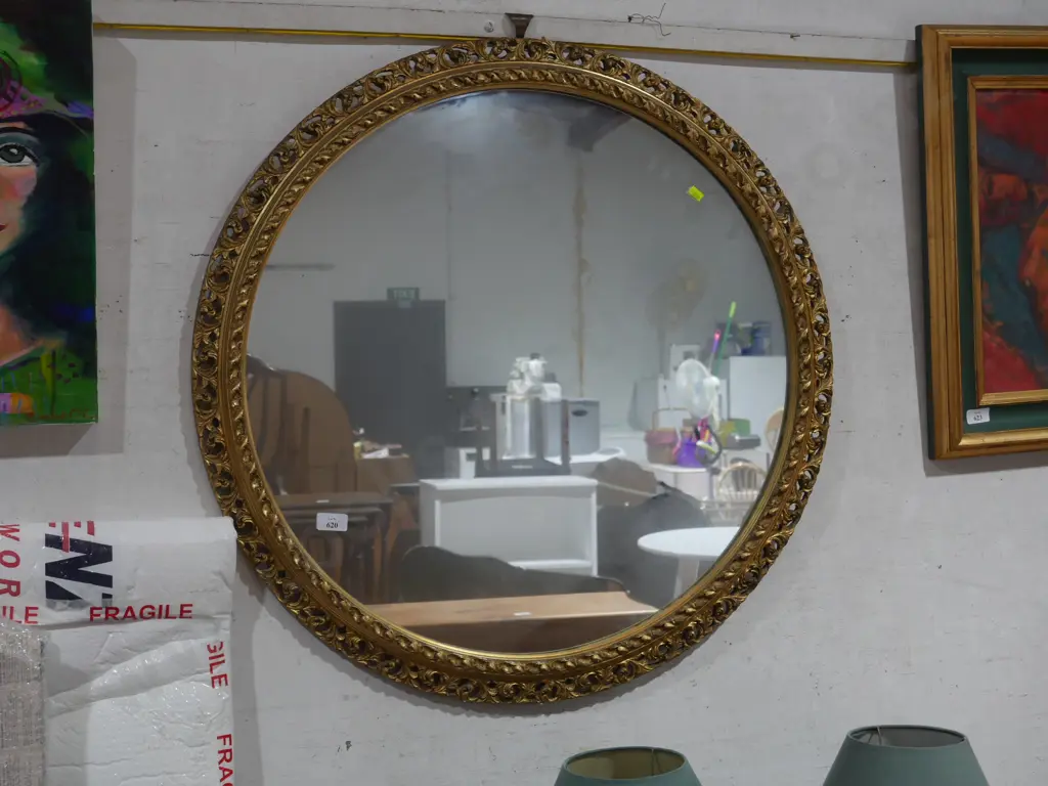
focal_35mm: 50
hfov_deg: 38.2
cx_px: 524
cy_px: 393
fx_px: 1514
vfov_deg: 29.1
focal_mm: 25
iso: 640
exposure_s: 1/60
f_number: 5.3
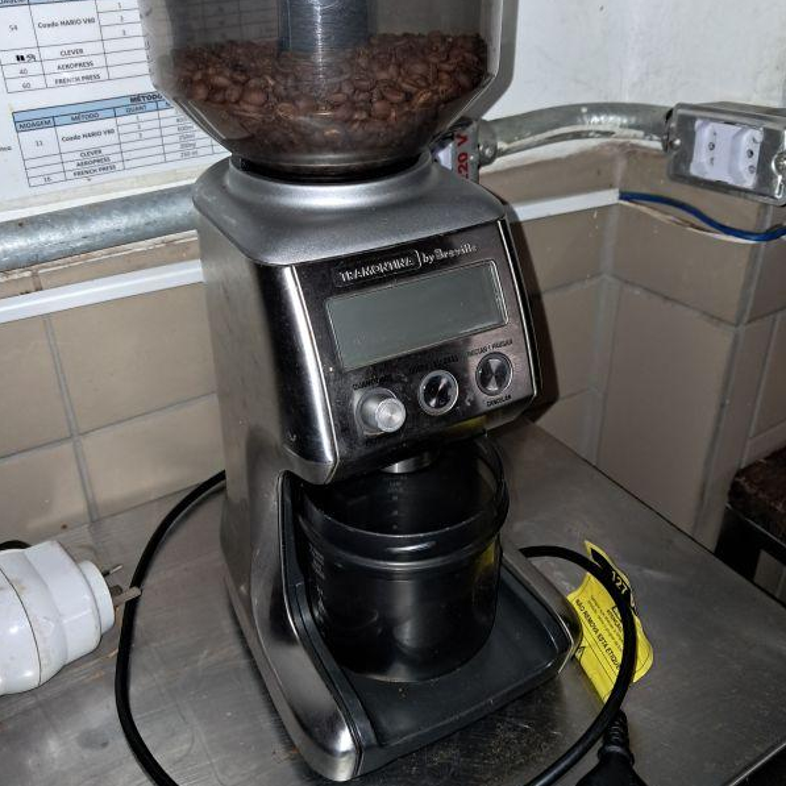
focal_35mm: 32
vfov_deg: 50.9
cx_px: 392
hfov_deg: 51.1
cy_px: 332
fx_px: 822
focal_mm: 4
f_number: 1.8
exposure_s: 1/60
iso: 250
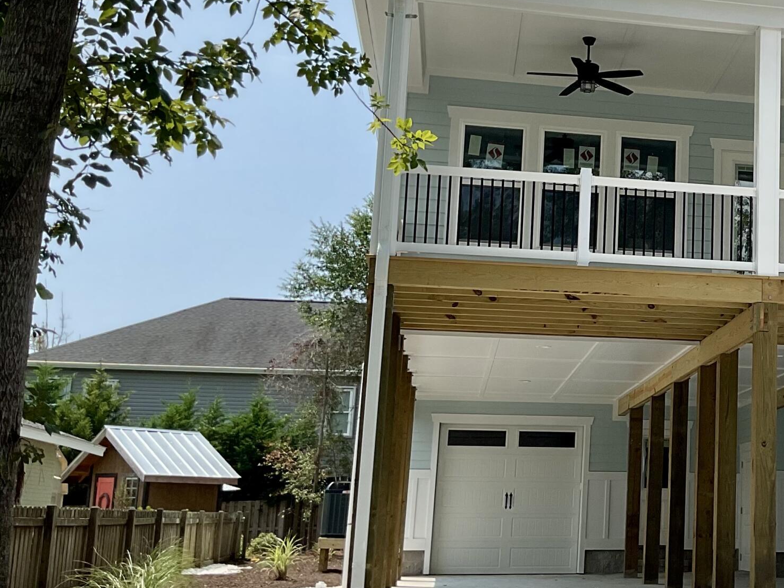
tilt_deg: +10.5
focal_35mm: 59
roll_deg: -1.3
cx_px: 780
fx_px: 1336
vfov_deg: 24.8
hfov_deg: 30.4
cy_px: 235
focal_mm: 3
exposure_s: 1/2141
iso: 16
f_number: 1.8
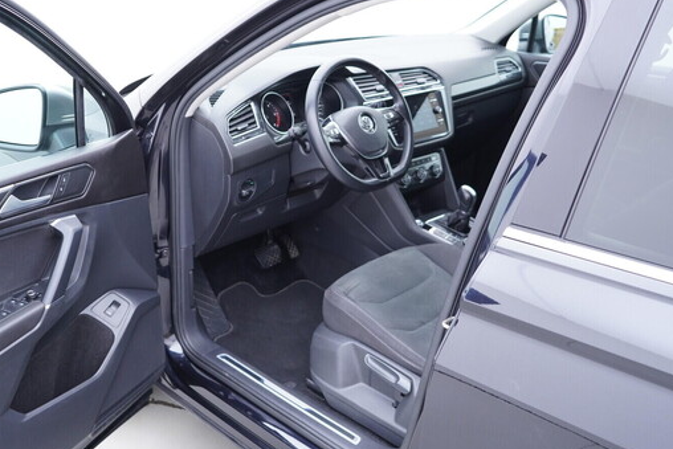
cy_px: 223
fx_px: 729
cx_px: 322
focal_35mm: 39
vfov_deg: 34.2
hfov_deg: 49.5
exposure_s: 1/40
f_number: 2.8
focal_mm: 24
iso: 400
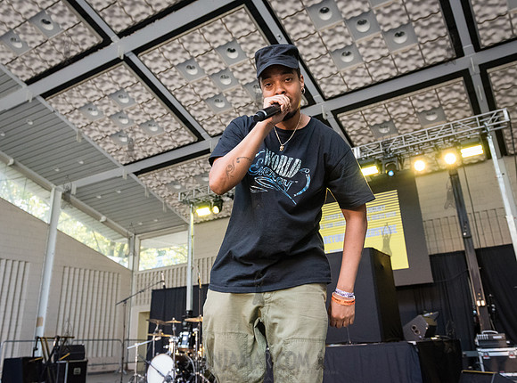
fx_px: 467
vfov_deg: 44.6
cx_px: 263
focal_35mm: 31
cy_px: 176
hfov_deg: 57.9
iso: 4000
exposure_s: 1/1250
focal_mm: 27
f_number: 4
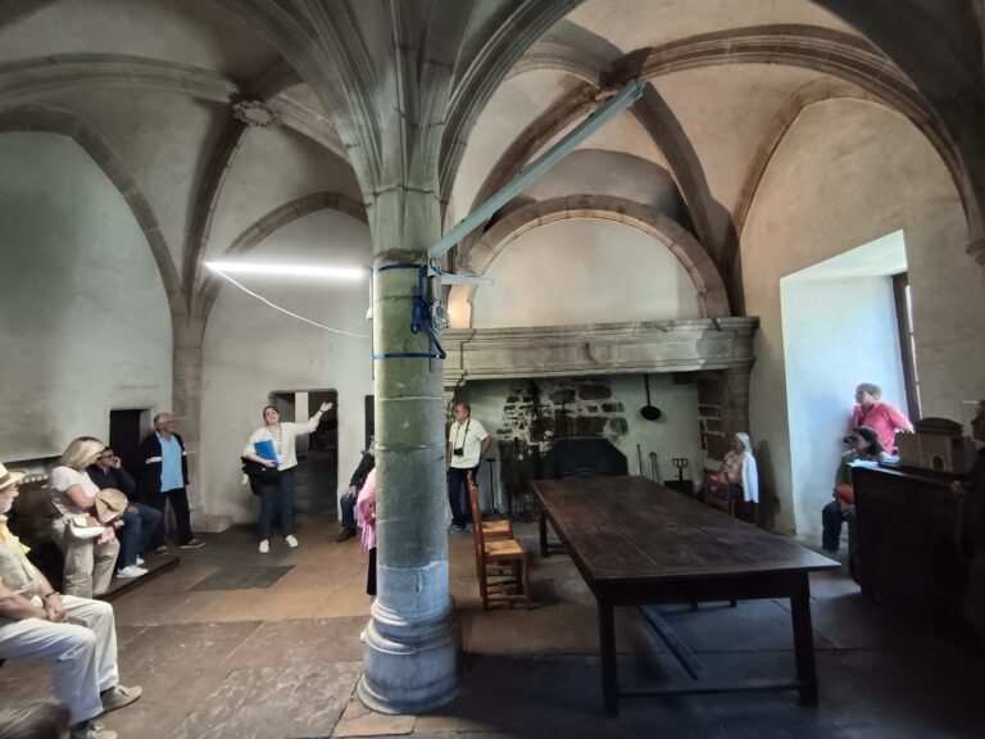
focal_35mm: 15
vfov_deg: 81.7
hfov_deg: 98.2
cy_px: 370
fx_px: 427
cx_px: 492
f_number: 2.2
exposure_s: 1/33.3
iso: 443
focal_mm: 1.65
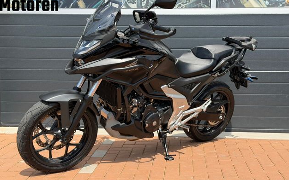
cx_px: 147
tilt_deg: -4.6
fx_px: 409
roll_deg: -0.5
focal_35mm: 52
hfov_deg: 38.9
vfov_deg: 24.9
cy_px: 91
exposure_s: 1/2865
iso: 80
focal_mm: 6.76
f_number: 1.78
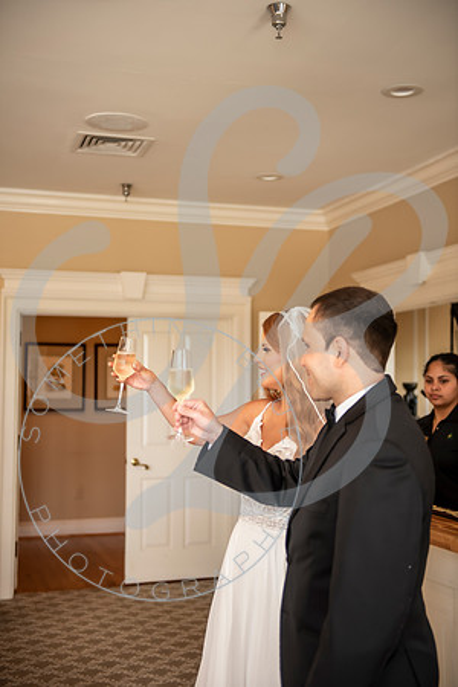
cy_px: 344
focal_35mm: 48
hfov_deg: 28.1
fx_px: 916
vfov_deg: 41.1
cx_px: 229
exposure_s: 1/160
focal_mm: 48
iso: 400
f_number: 2.8
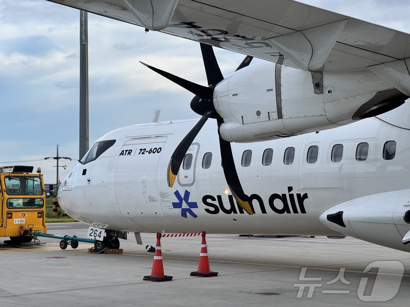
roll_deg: +0.3
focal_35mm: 77
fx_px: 912
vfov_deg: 19.1
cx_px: 205
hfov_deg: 25.3
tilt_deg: +2.8
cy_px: 154
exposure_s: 1/541
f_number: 2.8
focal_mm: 9
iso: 25
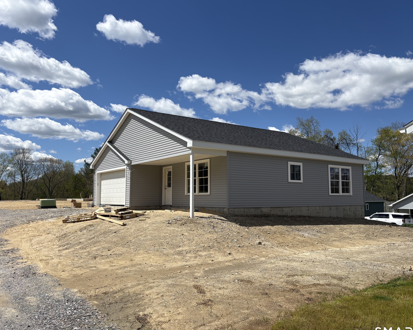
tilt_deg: +5.5
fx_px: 342
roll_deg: +0.3
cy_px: 168
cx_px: 215
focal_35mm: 28
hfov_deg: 62.2
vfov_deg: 51.5
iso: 50
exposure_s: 1/6329
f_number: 1.6
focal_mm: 5.96
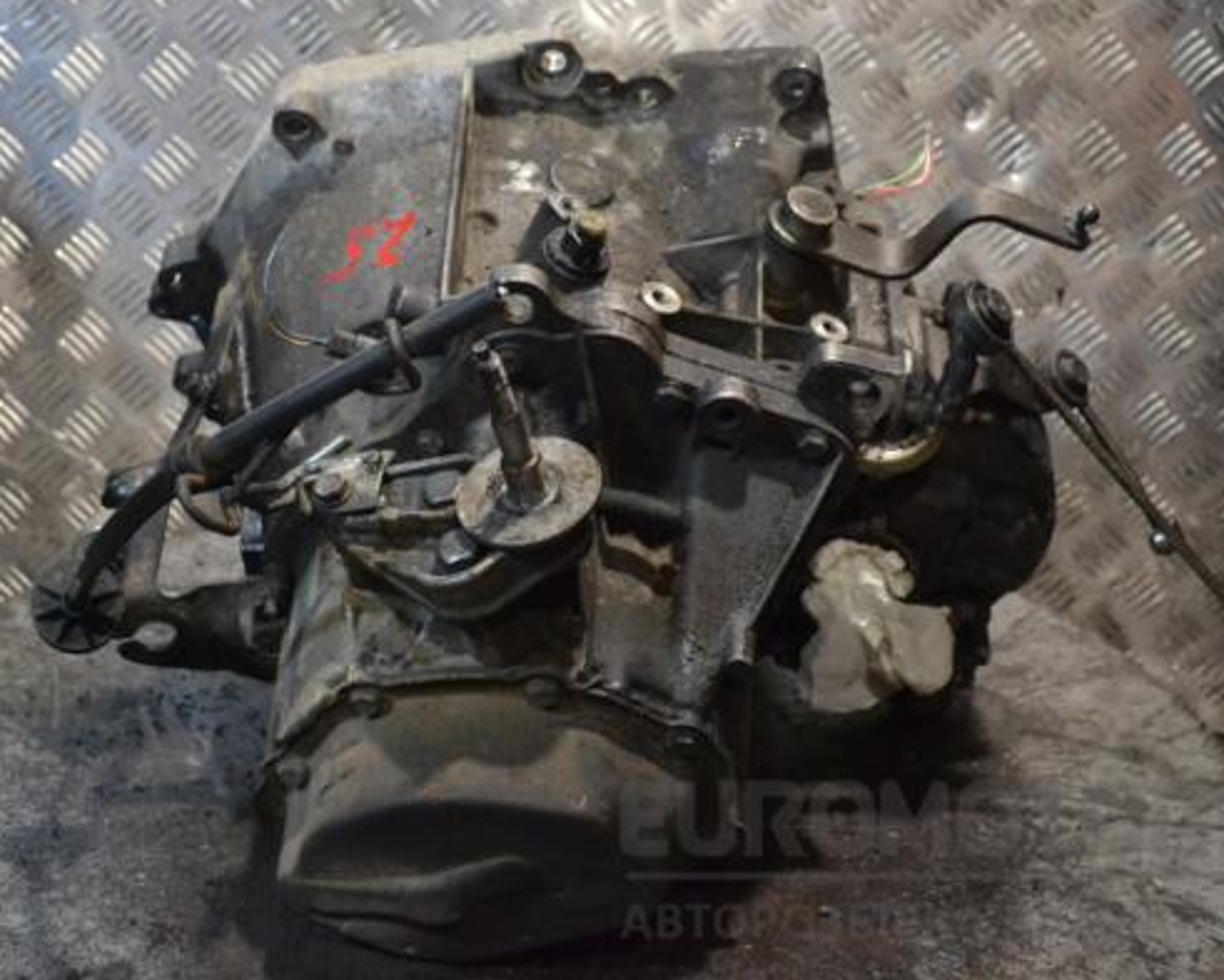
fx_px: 1993
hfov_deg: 34.1
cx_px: 573
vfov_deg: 27.6
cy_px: 486
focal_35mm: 55
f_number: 5.6
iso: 3200
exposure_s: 1/125
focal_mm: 32
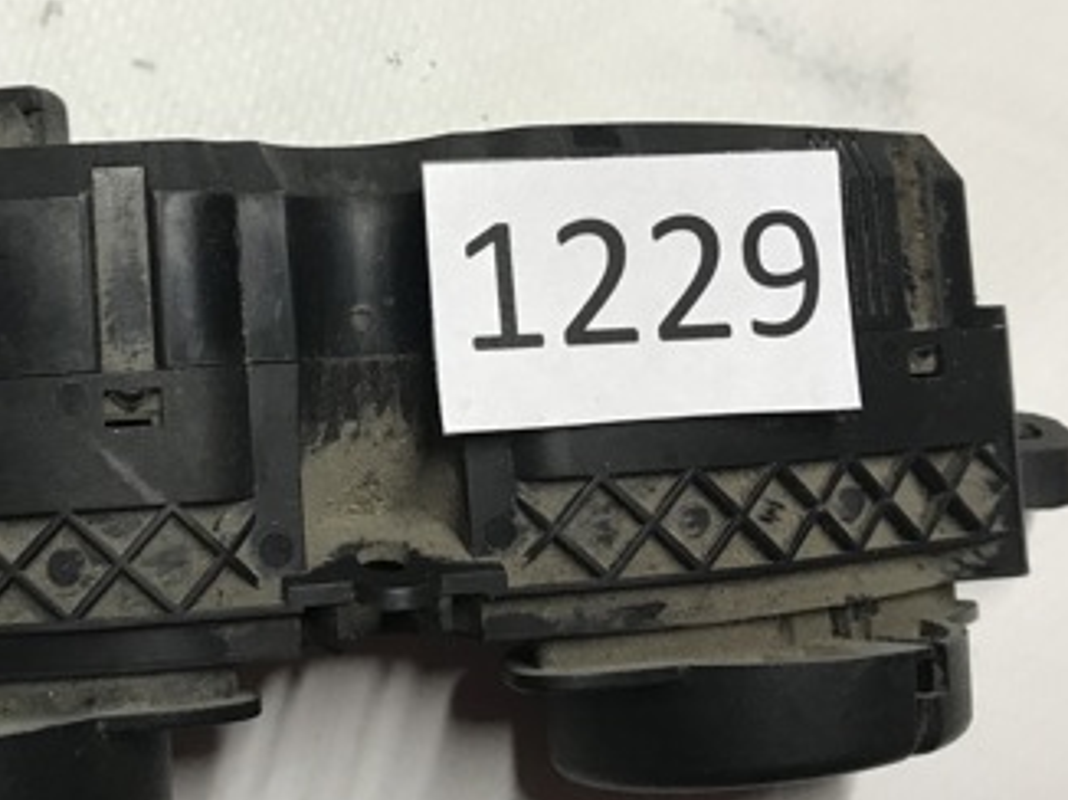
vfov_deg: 26.4
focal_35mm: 55
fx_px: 1696
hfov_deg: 34.2
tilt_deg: -75.2
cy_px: 303
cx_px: 259
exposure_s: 1/33
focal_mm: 3.99
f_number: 1.8
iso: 32
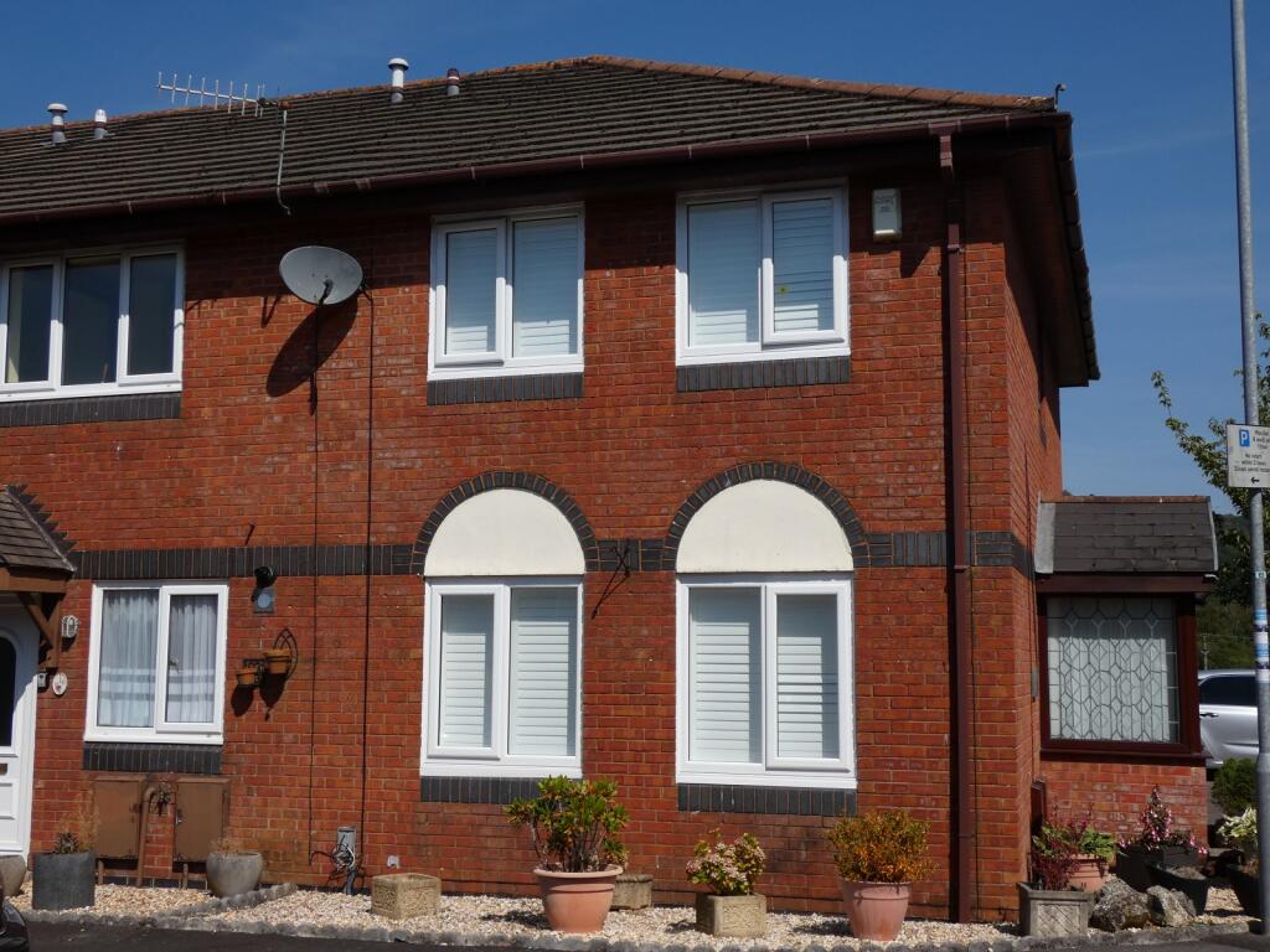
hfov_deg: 45.8
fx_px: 1504
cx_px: 635
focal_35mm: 41
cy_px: 476
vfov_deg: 35.1
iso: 80
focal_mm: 7.3
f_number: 5
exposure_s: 1/1000
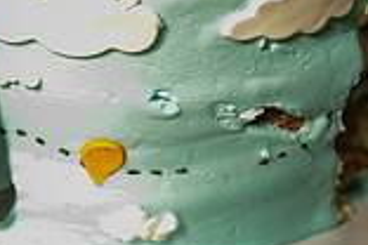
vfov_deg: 16.9
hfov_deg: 26.0
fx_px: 767
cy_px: -97
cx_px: 24
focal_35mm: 75
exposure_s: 1/100
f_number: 3.2
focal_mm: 26
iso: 2000
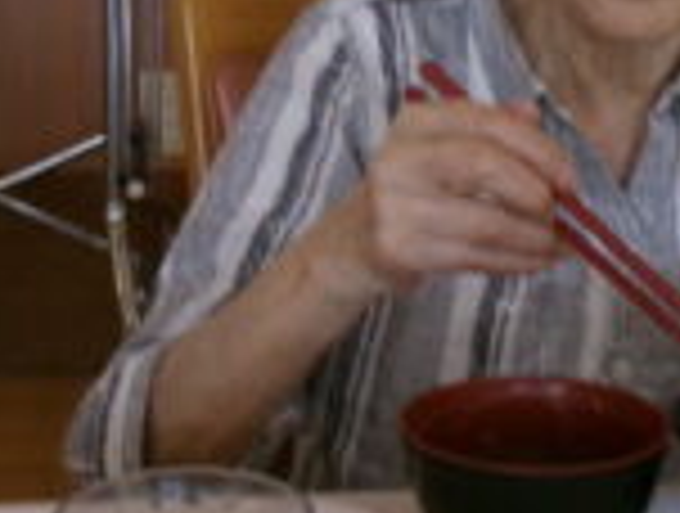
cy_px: 58
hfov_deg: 17.6
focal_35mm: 111
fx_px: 2186
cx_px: 450
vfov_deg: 13.3
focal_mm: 5.1
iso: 147
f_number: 3.9
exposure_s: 1/34
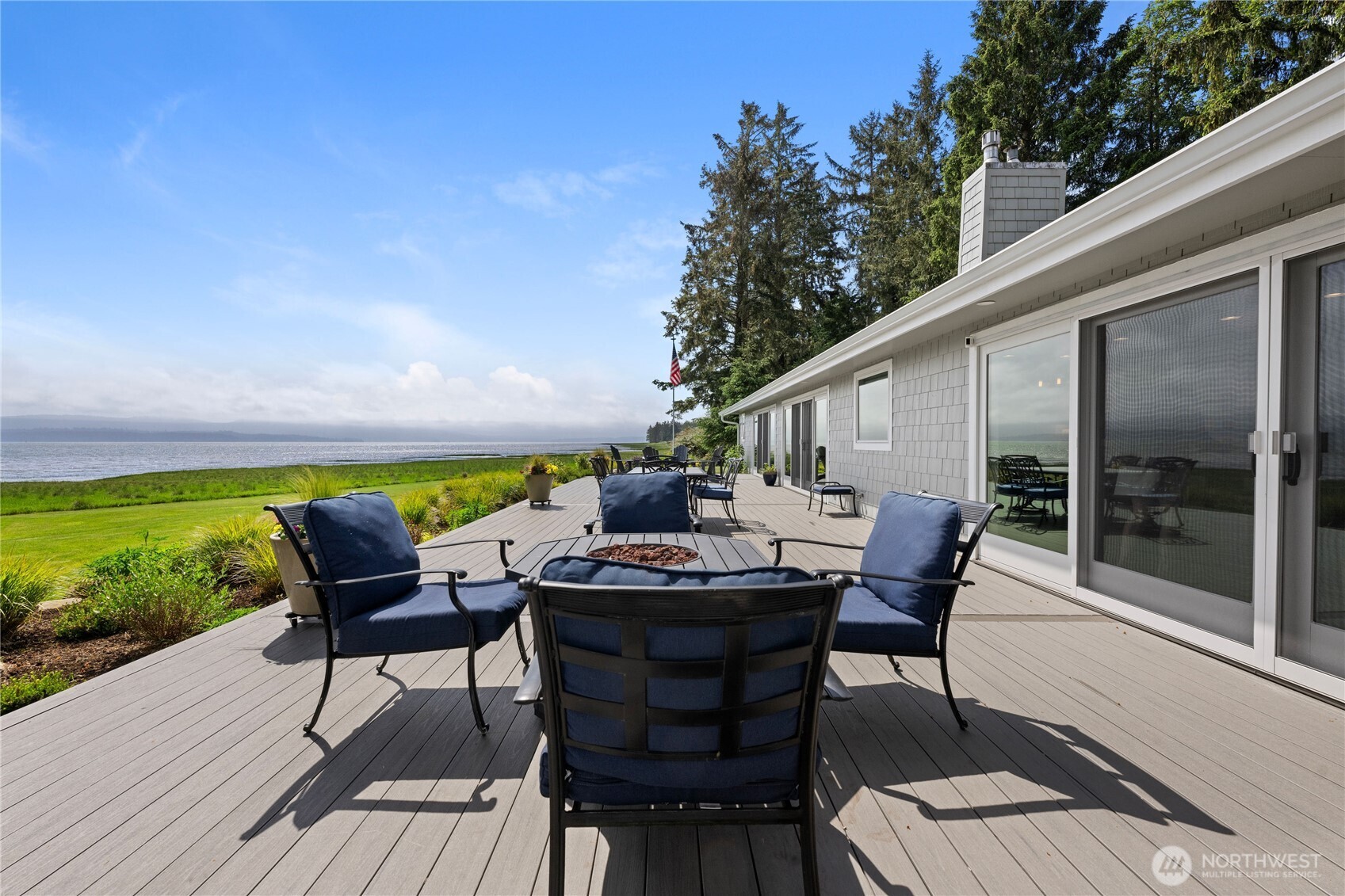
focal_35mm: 14
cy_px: 448
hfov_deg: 104.3
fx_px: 523
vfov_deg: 81.2
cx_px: 672
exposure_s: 1/800
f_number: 9
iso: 400
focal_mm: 14
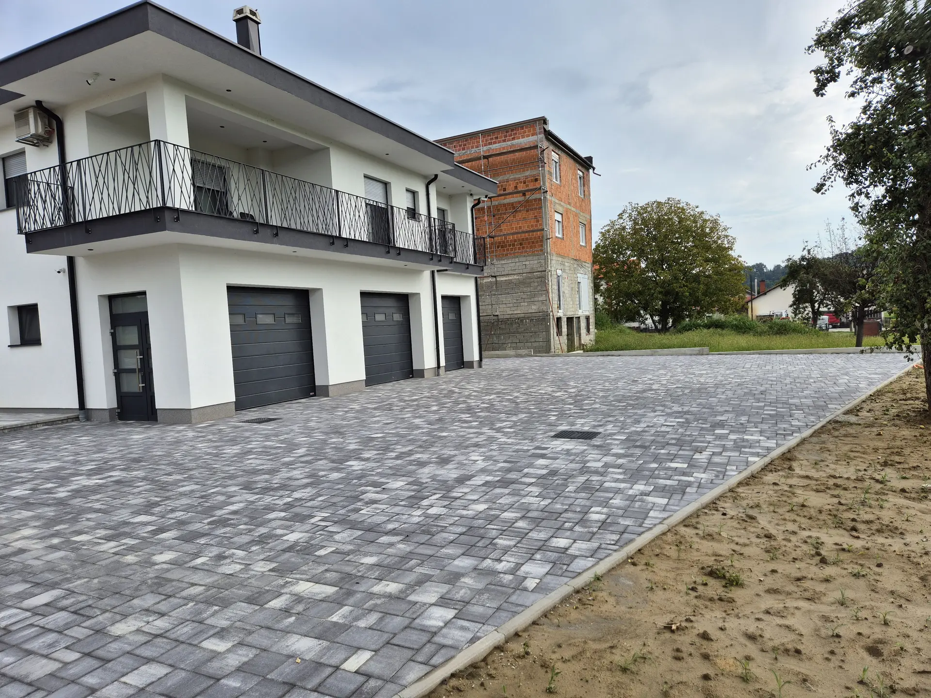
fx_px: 619
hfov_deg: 73.9
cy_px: 349
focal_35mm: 23
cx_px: 466
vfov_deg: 58.9
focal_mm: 5.4
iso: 25
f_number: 1.8
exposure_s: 1/1600
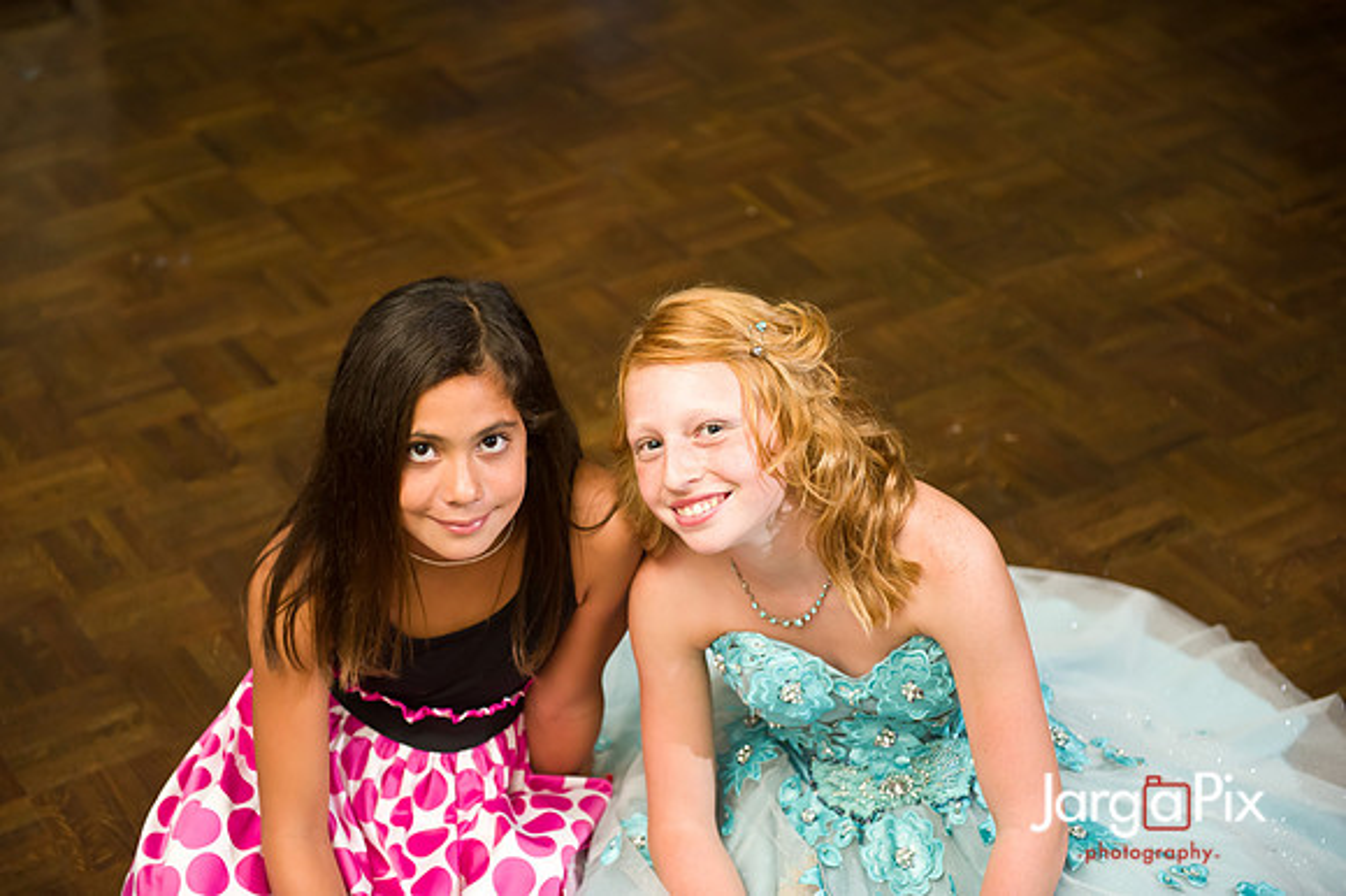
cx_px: 673
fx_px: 2616
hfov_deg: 28.9
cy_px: 448
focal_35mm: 70
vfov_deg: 19.4
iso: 1600
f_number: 3.2
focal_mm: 70
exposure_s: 1/125
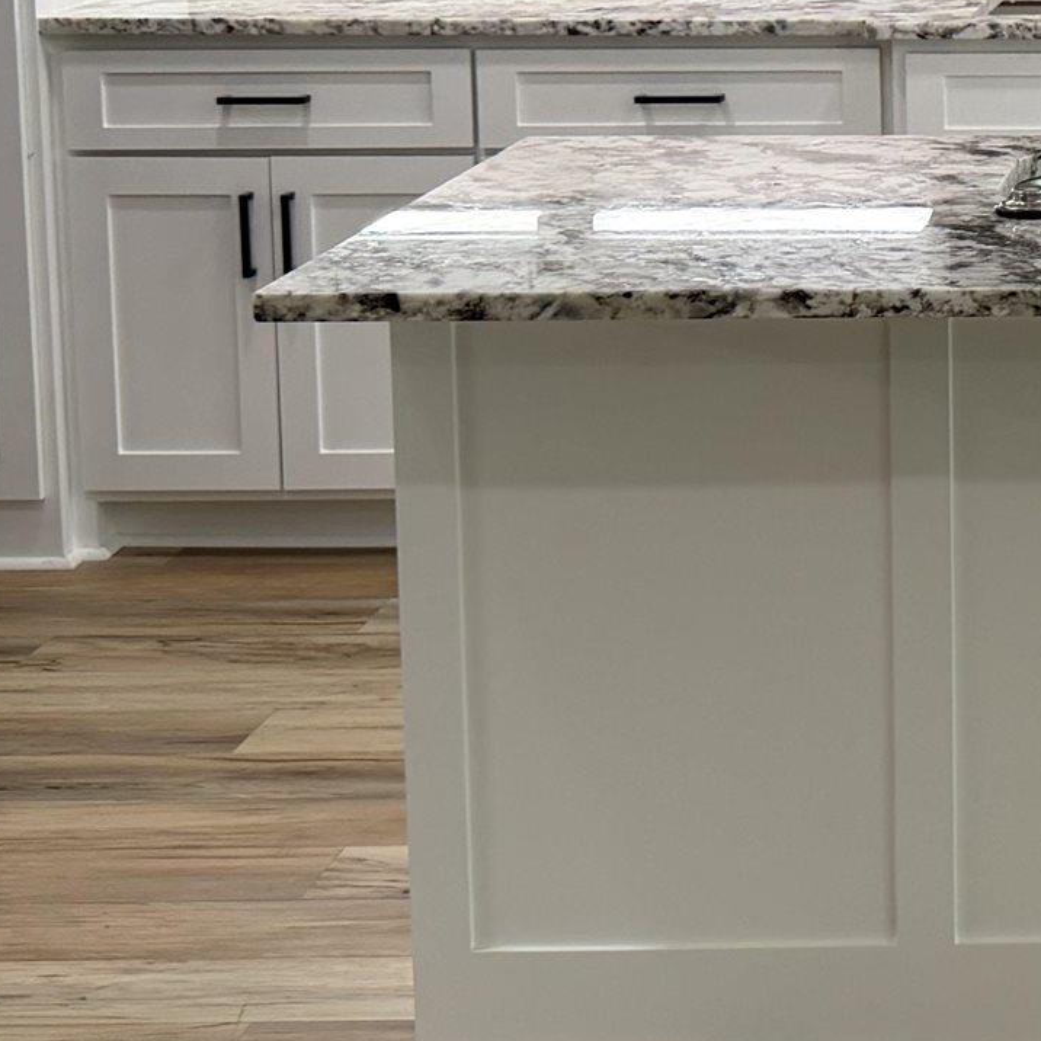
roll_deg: +0.1
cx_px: 1493
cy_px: 32
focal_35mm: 91
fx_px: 3096
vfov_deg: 18.6
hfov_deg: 17.4
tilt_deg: -7.2
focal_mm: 6.76
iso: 100
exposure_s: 1/120
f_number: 1.78
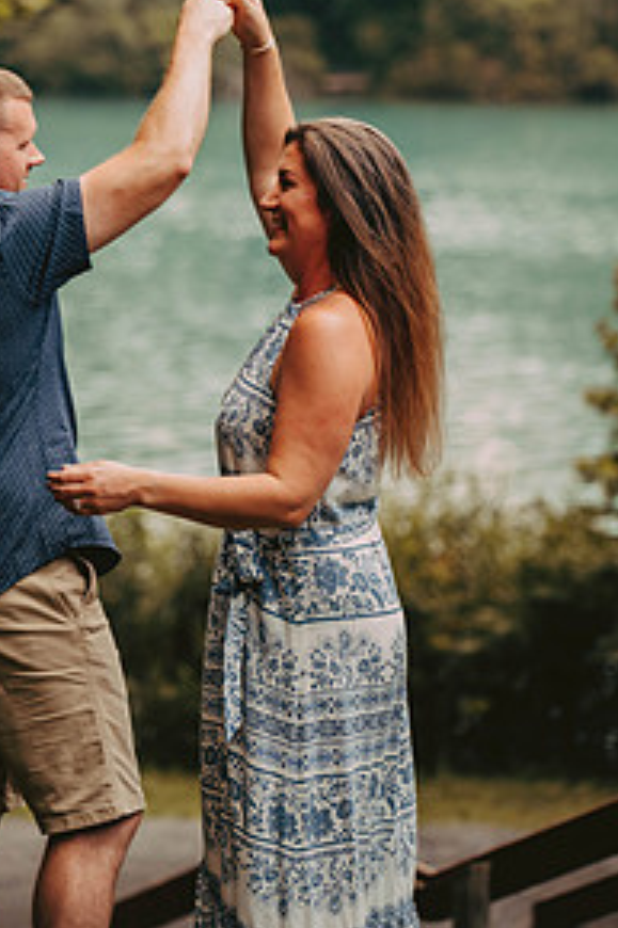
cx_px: 150
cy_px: 243
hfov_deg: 8.4
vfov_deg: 12.6
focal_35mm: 163
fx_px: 4202
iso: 320
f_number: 2.8
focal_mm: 105
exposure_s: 1/125
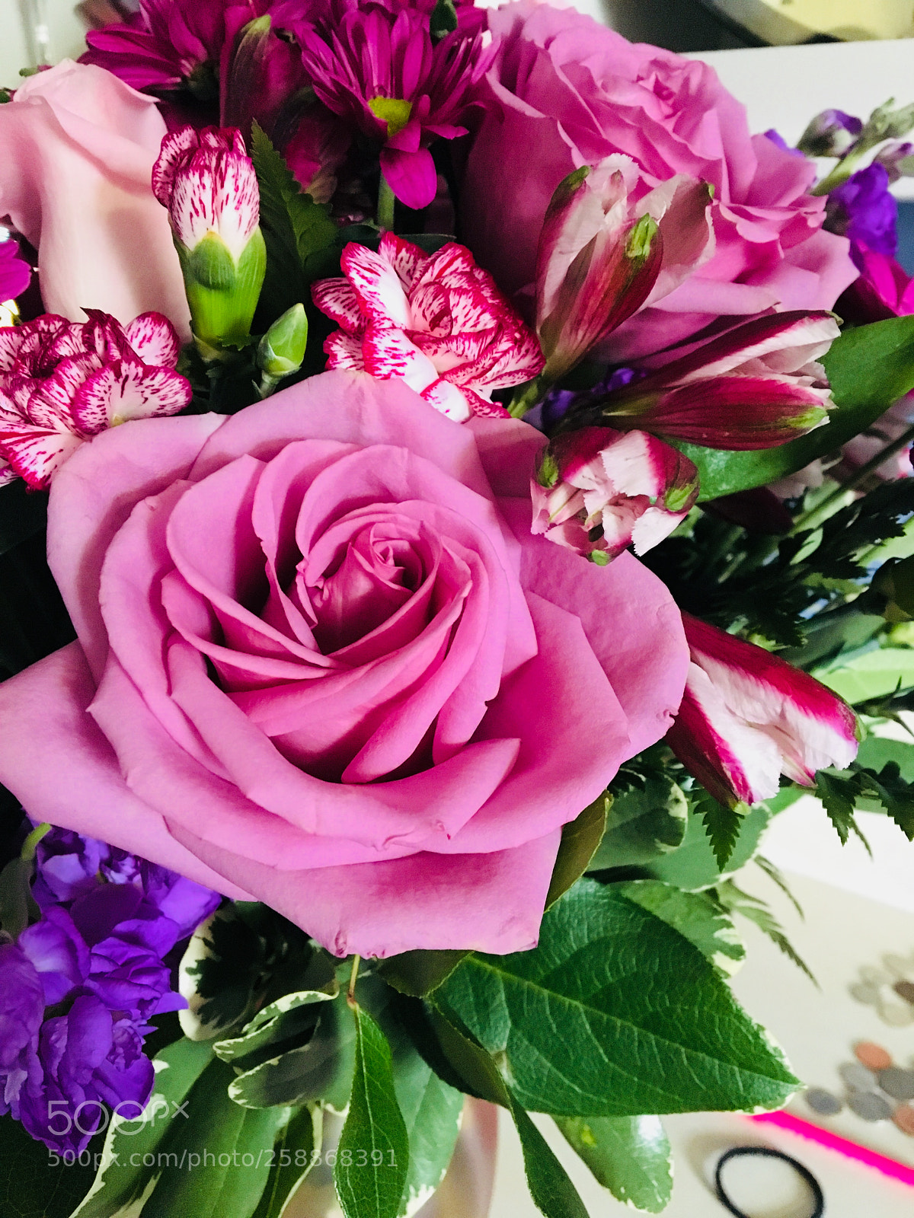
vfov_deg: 61.7
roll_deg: -0.4
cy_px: 609
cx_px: 457
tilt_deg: -20.4
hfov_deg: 48.2
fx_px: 1021
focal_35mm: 29
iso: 320
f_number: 2.2
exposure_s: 1/15
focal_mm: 4.15
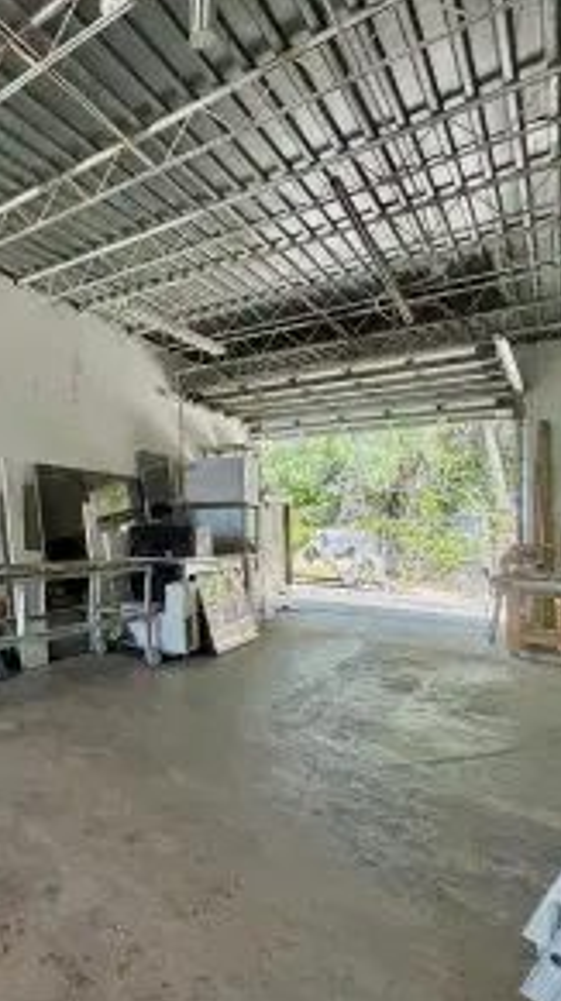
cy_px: 506
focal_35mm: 21
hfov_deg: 38.9
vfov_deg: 83.9
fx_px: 557
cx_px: -114
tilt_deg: +1.0
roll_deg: -0.3
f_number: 2.2
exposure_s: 1/121
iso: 160
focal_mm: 2.22
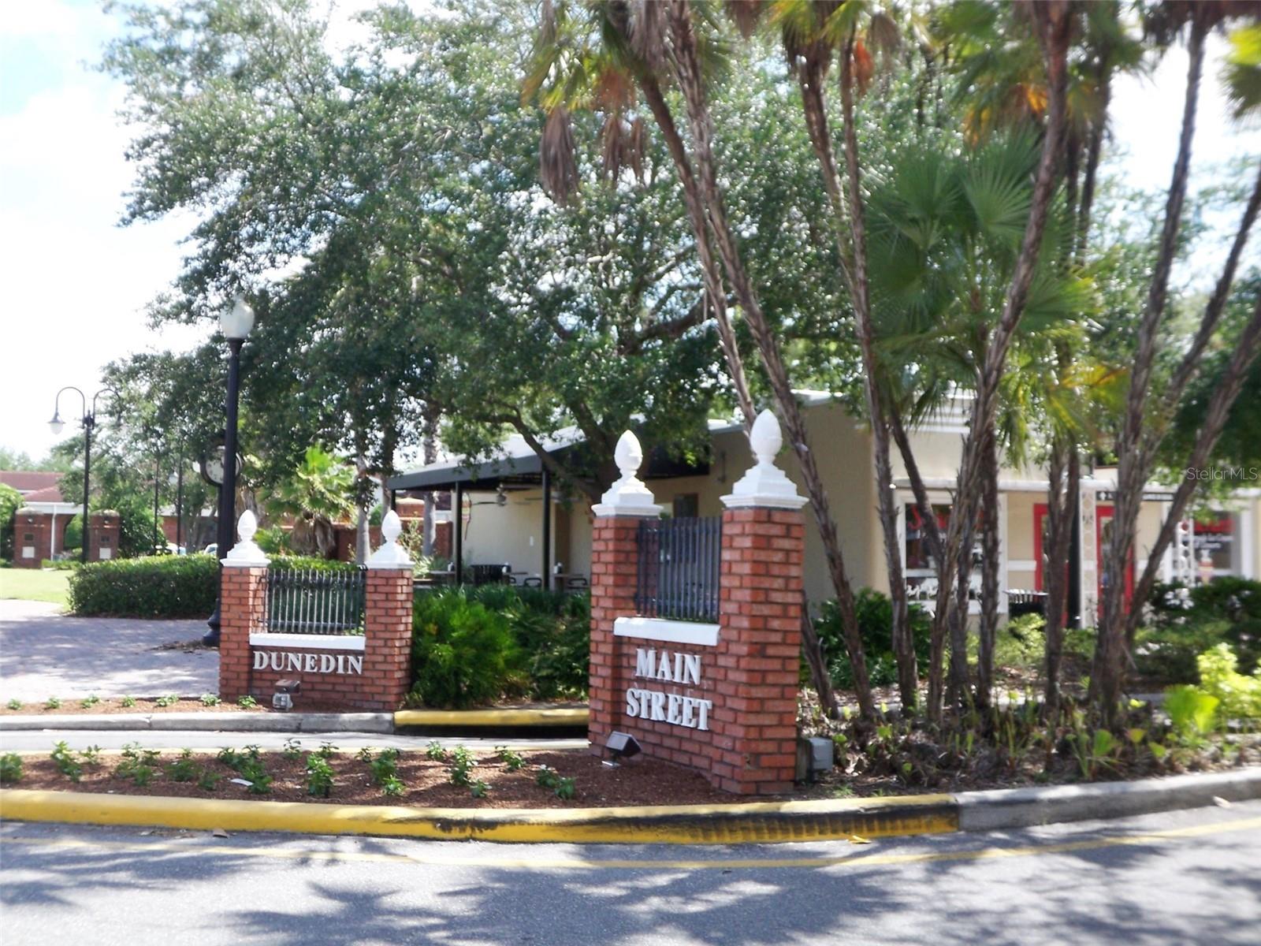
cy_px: 473
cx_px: 630
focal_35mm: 39
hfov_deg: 47.9
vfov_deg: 36.8
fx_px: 1421
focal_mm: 6.4
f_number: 3.9
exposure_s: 1/160
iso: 50
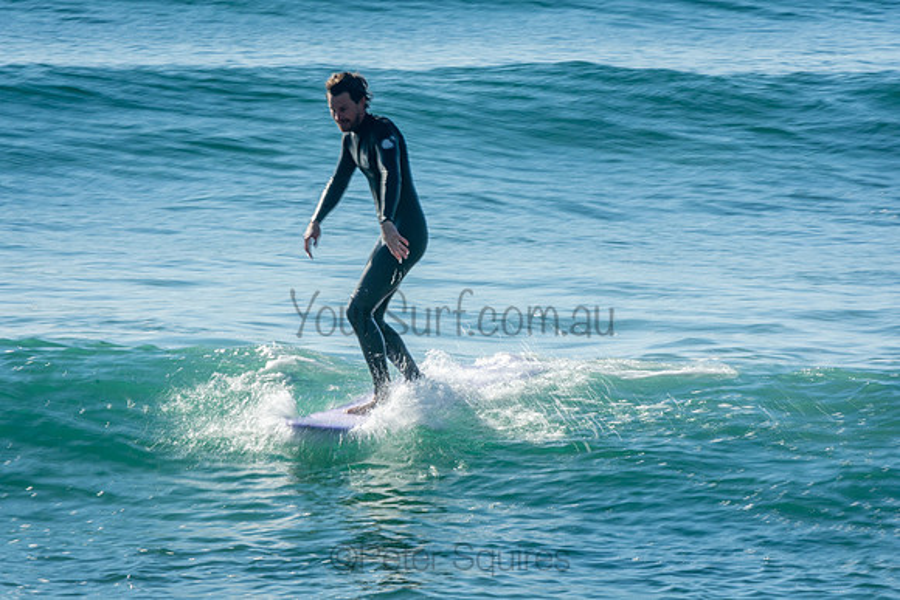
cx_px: 450
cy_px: 300
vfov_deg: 2.9
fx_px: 12002
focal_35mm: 480
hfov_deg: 4.3
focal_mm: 320
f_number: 25
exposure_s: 1/30
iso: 100
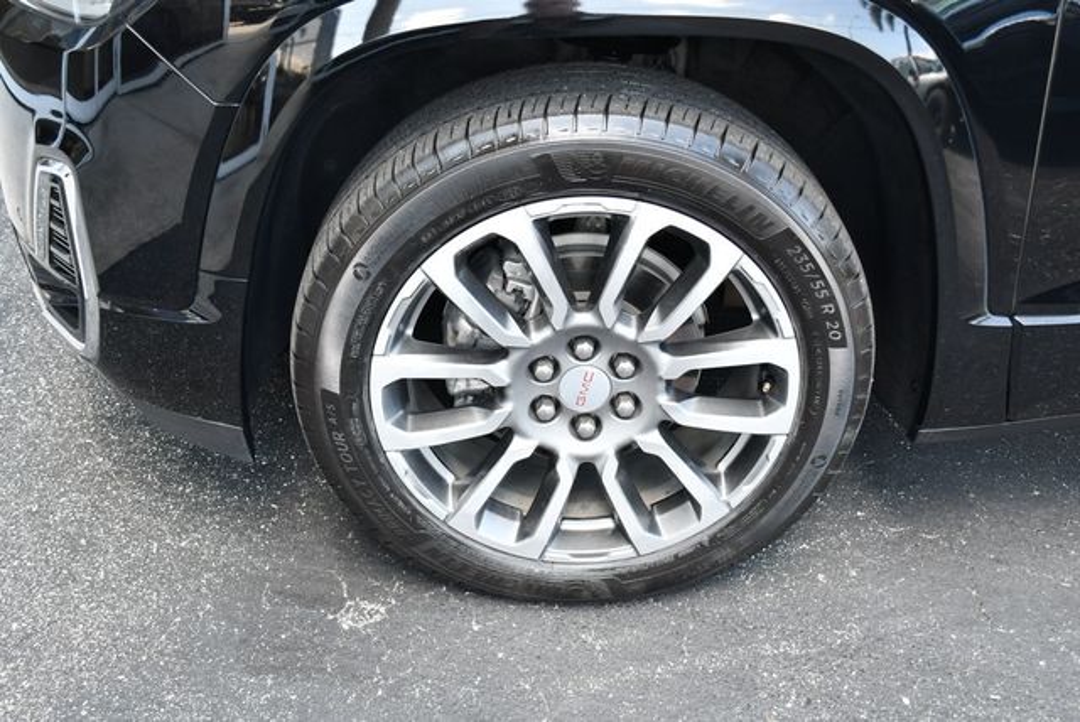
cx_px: 540
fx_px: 1201
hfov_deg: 48.4
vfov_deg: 33.5
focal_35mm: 40
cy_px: 361
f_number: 3.8
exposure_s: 1/250
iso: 500
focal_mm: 20
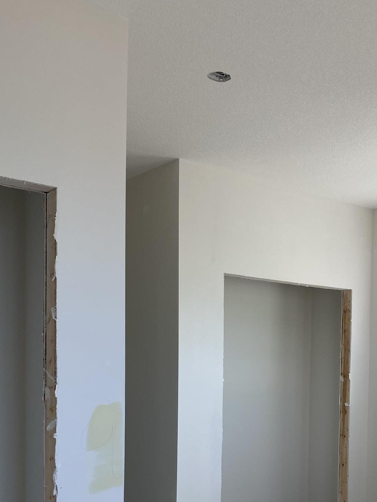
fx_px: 639
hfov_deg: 32.2
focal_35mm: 44
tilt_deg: -2.8
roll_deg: -0.7
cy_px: 394
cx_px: 291
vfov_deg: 41.3
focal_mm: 4.25
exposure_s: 1/210
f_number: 1.8
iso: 32
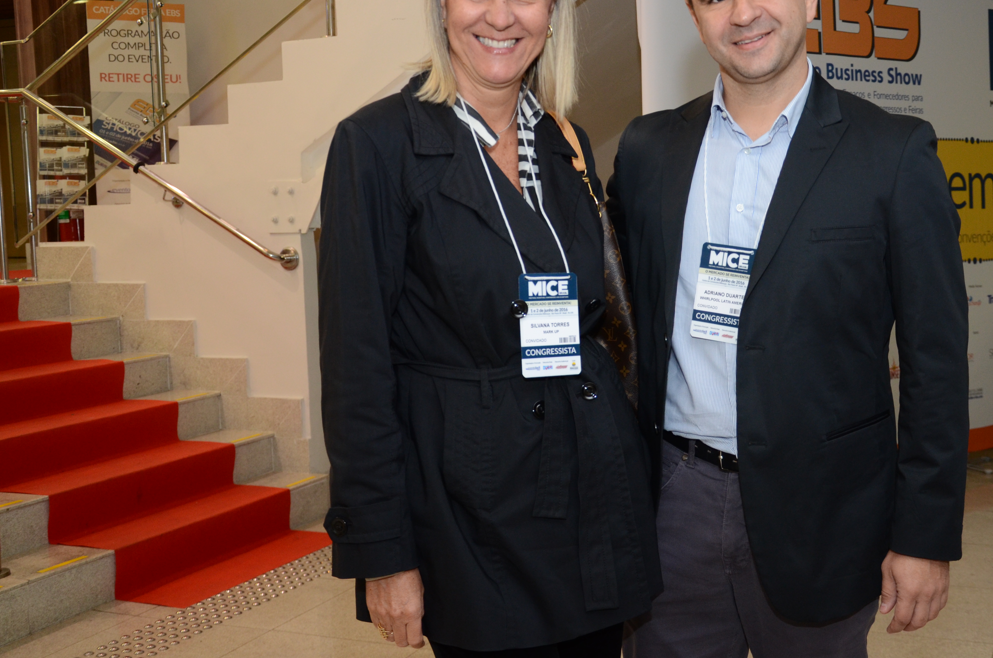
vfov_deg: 29.7
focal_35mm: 45
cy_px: 280
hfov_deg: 43.4
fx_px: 1239
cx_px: 610
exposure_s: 1/100
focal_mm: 24
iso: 800
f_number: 4
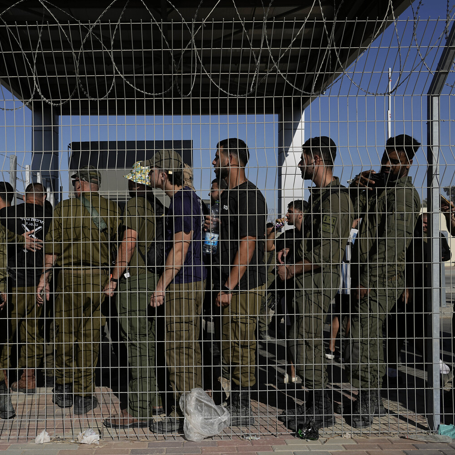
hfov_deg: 46.9
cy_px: 237
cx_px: 175
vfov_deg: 47.2
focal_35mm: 35
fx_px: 520
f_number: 6.3
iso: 100
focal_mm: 26
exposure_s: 1/1000
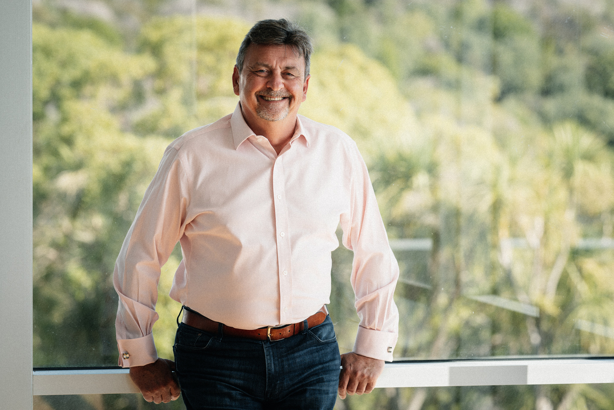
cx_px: 307
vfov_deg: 10.2
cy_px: 205
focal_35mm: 135
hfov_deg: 15.2
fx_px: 2303
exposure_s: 1/320
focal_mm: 135
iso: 100
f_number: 4
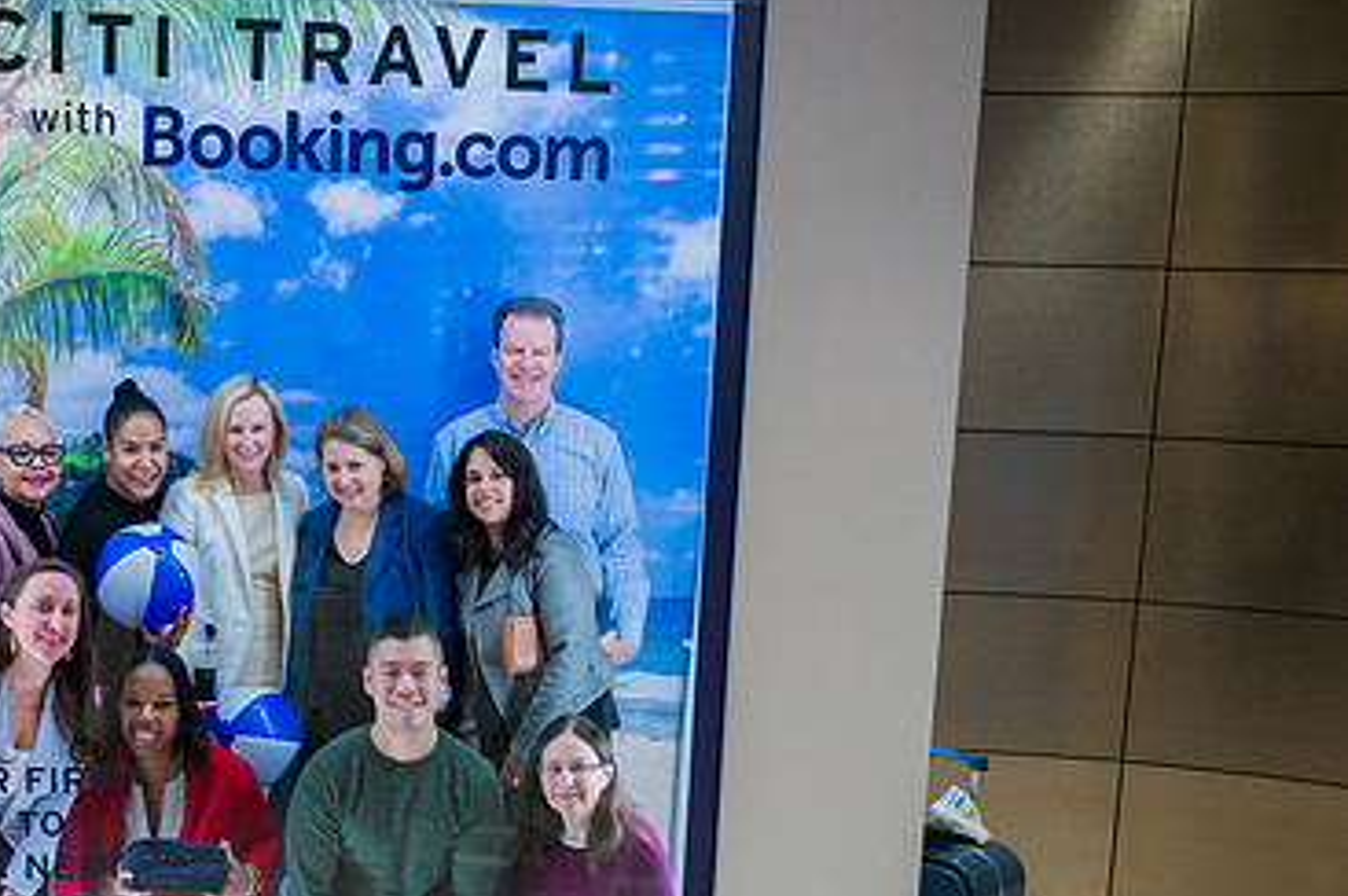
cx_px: 290
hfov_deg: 39.0
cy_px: 577
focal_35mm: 49
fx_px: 1833
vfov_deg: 27.4
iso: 1250
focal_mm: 31
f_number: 3.2
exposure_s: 1/500
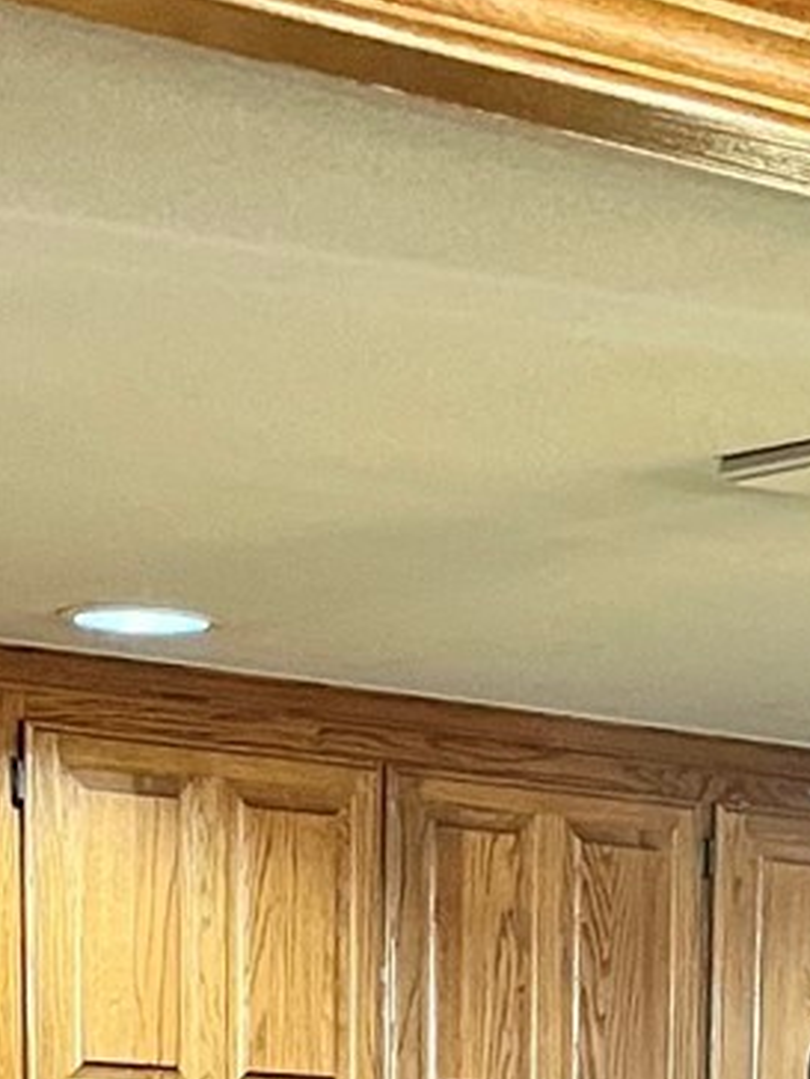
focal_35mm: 137
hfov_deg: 10.7
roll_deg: -2.3
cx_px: 899
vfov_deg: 12.8
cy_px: 2075
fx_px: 4274
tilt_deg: -10.3
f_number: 1.6
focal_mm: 5.1
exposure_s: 1/40
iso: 400
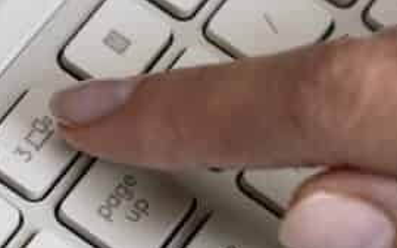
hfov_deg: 10.9
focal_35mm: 193
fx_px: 2089
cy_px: 171
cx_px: 231
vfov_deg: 6.8
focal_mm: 50
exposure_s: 1/125
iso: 200
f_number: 5
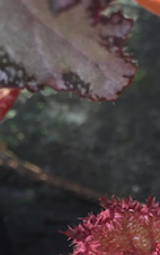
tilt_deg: -55.4
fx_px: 704
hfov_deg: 12.2
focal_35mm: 101
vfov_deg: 19.7
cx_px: 256
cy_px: 277
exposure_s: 1/120
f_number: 2.2
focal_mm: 4.15
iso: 32
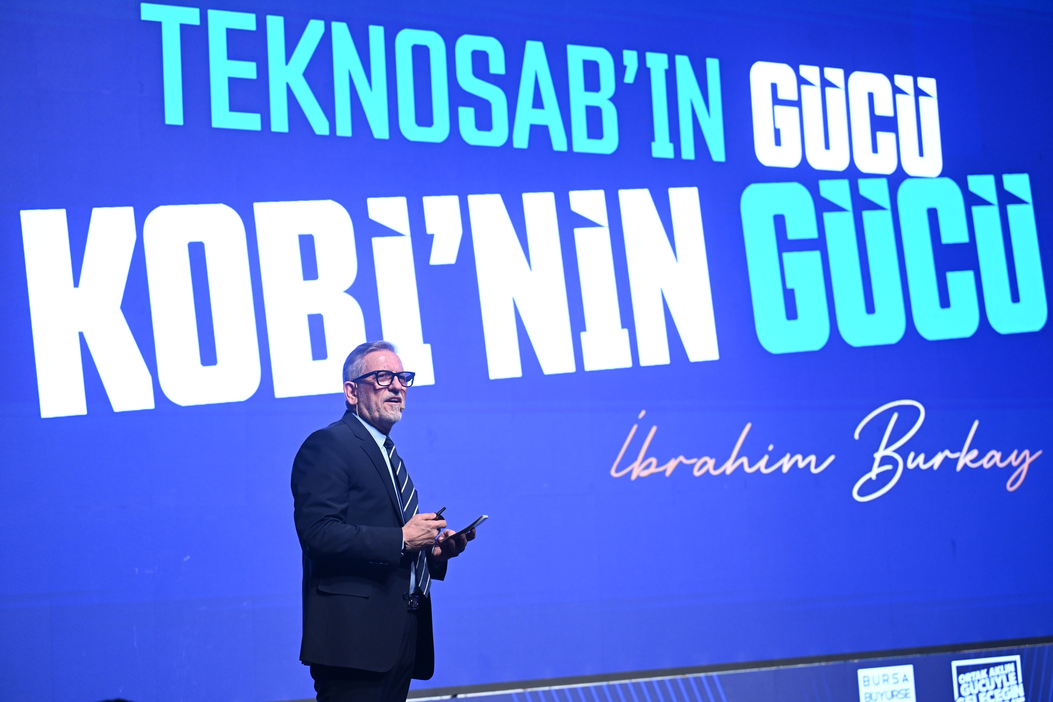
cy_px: 351
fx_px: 2047
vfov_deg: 19.5
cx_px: 526
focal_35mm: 70
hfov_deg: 28.8
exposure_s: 1/160
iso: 2000
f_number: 3.2
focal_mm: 70
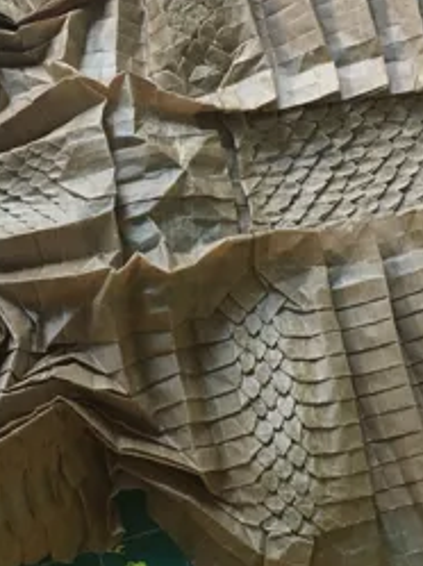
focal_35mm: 56
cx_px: 168
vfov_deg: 33.9
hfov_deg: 26.0
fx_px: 915
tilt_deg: -71.8
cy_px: 166
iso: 200
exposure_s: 1/17
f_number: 2.2
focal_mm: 4.15
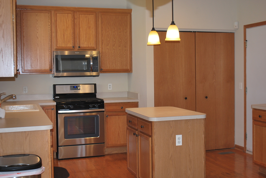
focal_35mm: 48
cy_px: 89
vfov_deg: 28.2
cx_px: 133
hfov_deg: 41.1
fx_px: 355
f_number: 5
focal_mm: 32
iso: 200
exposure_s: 1/60
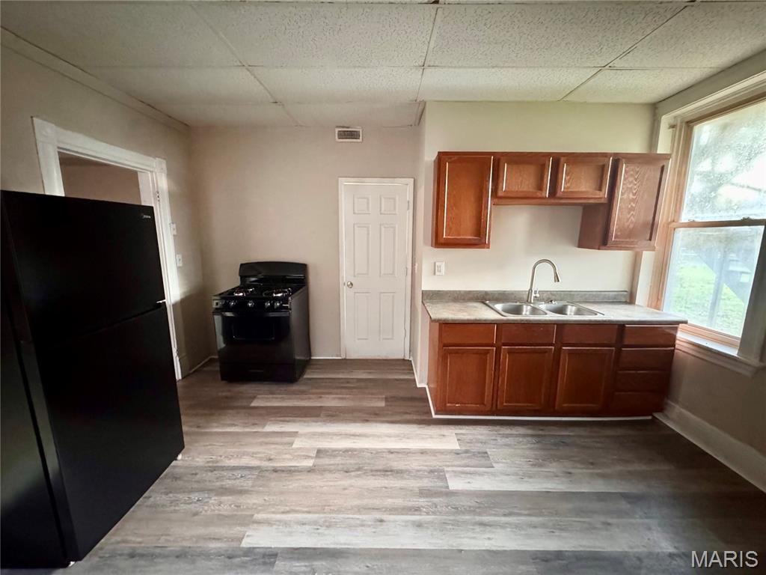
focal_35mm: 14
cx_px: 383
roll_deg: -0.3
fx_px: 310
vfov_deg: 85.7
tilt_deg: -11.5
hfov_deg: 102.1
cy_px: 288
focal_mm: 2.22
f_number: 2.2
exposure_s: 1/37
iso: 1600
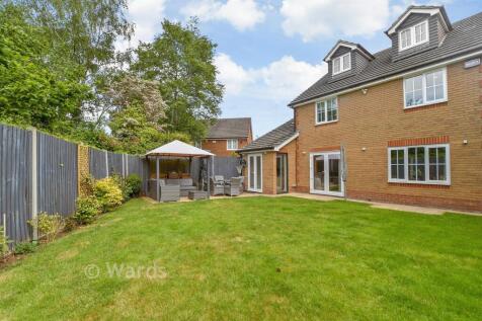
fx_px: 201
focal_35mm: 15
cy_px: 160
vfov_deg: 77.3
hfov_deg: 100.4
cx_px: 241
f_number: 8
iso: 160
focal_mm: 10
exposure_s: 1/200
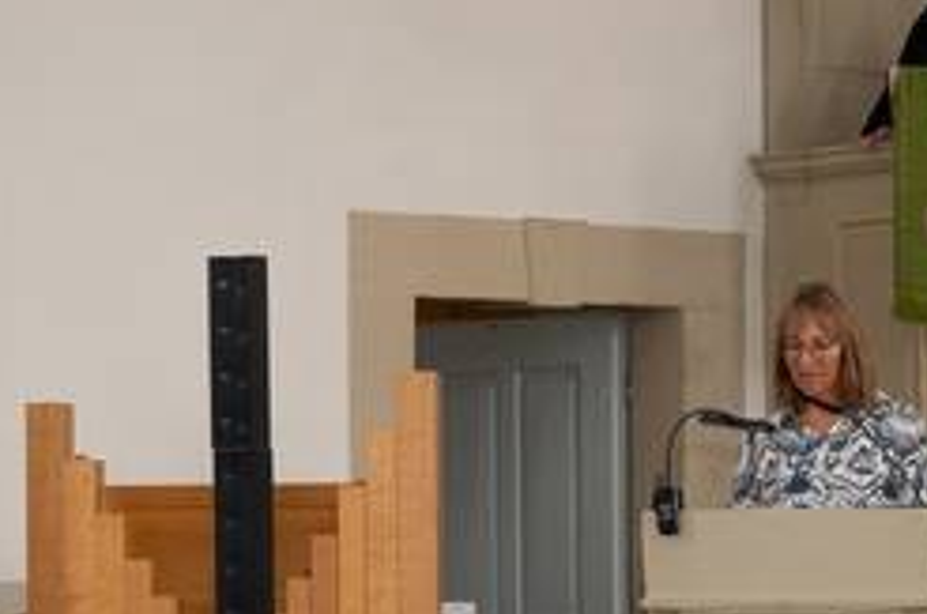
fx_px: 4292
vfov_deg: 8.1
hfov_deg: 12.3
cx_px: 479
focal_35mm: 167
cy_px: 614
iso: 1250
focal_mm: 62
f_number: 5.6
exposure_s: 1/200
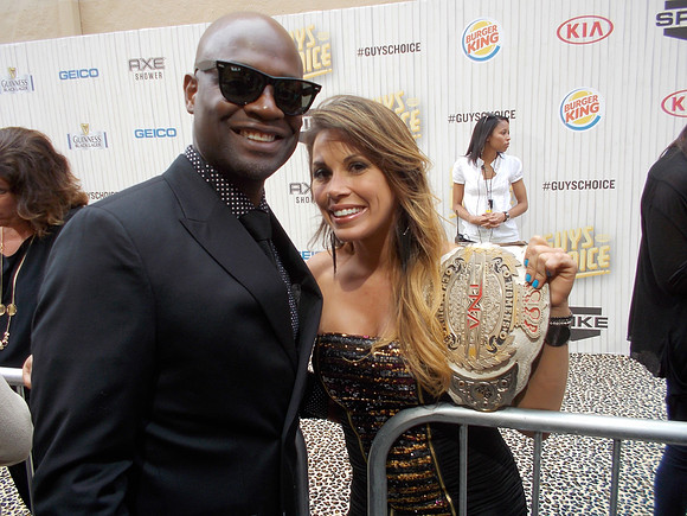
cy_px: 258
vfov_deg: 48.2
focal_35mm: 29
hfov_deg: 61.7
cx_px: 344
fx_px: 576
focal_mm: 4.1
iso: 80
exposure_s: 1/40
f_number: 3.3
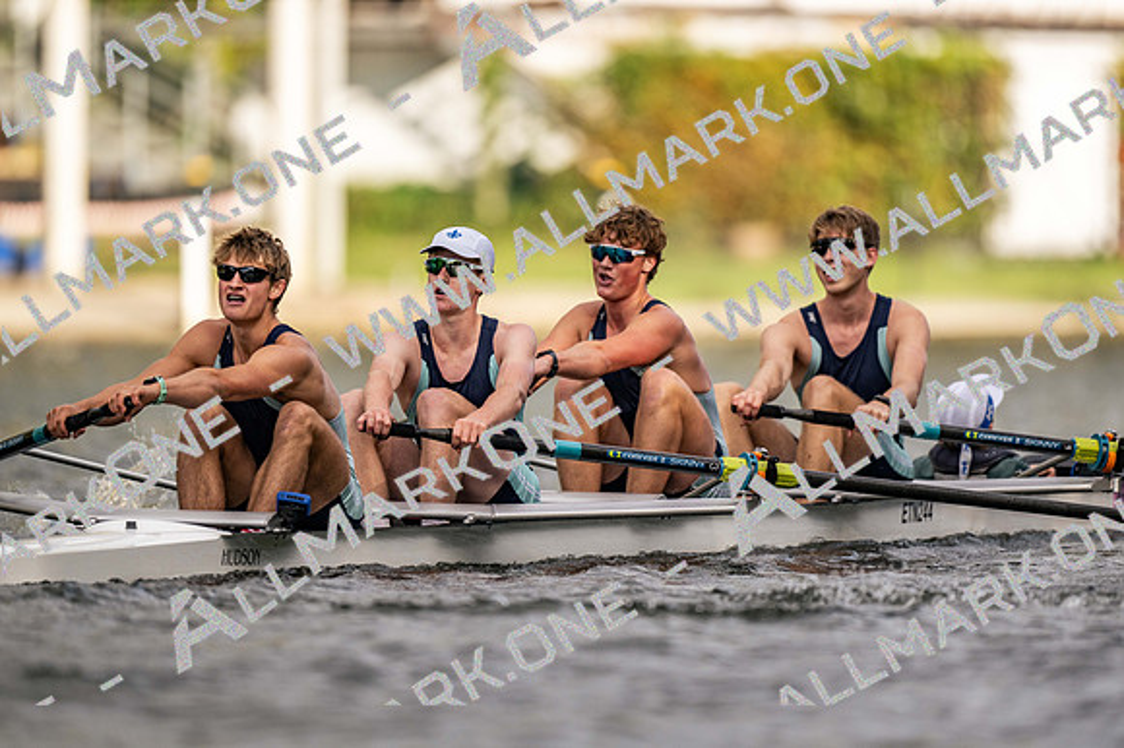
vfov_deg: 2.3
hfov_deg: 3.4
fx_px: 18726
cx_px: 562
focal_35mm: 600
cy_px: 374
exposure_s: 1/2500
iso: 250
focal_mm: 600
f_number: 4
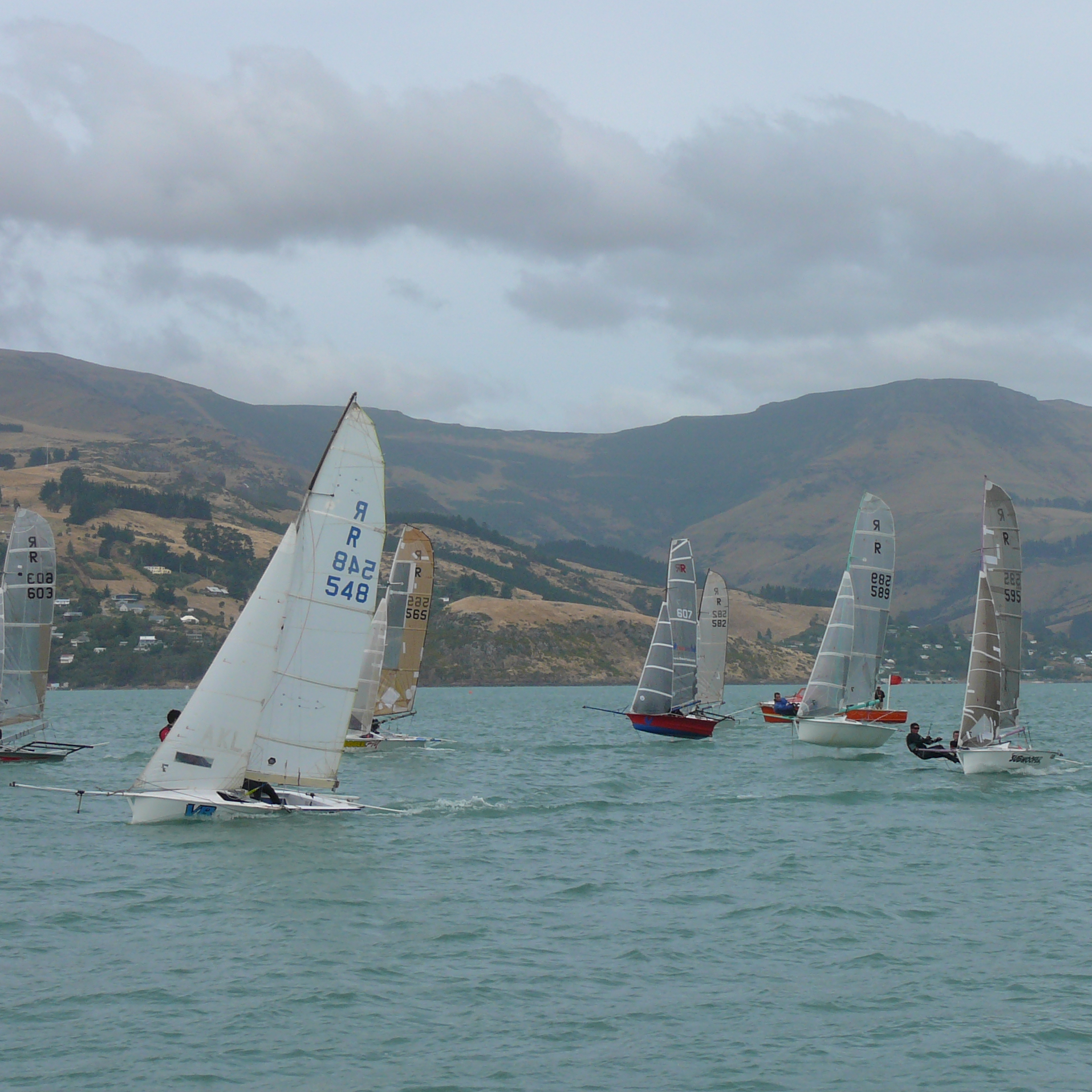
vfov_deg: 19.1
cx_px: 677
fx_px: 3248
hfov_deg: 19.1
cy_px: 545
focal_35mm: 91
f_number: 6.3
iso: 80
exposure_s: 1/500
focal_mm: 11.5
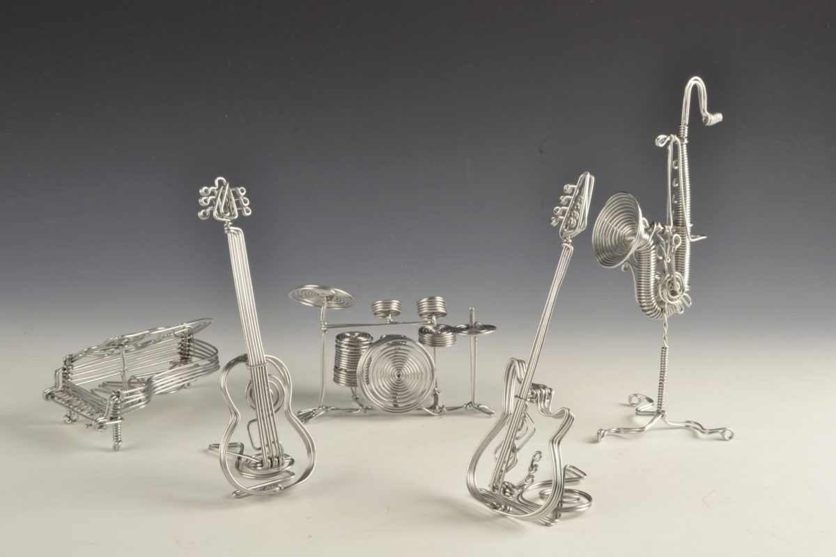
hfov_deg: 41.1
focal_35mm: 48
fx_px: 1115
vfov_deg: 28.1
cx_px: 418
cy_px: 278
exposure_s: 1/100
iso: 100
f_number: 20
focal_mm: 32
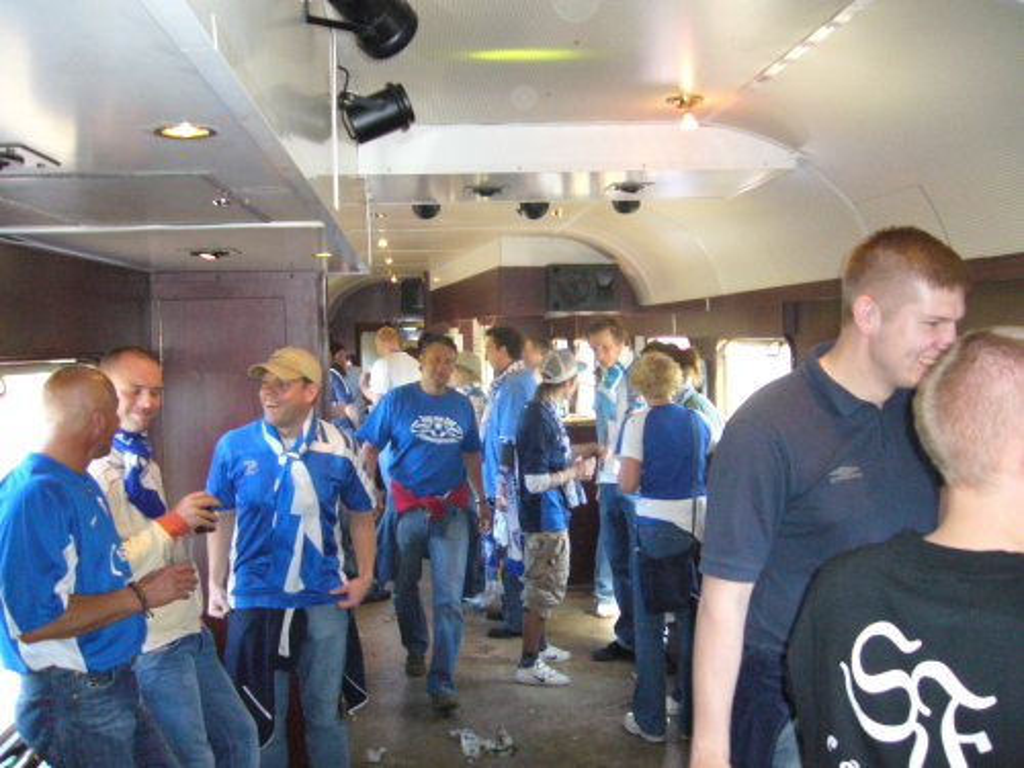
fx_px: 1035
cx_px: 512
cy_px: 384
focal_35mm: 35
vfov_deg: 40.7
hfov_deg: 52.6
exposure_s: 1/60
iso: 320
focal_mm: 5.8
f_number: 2.8
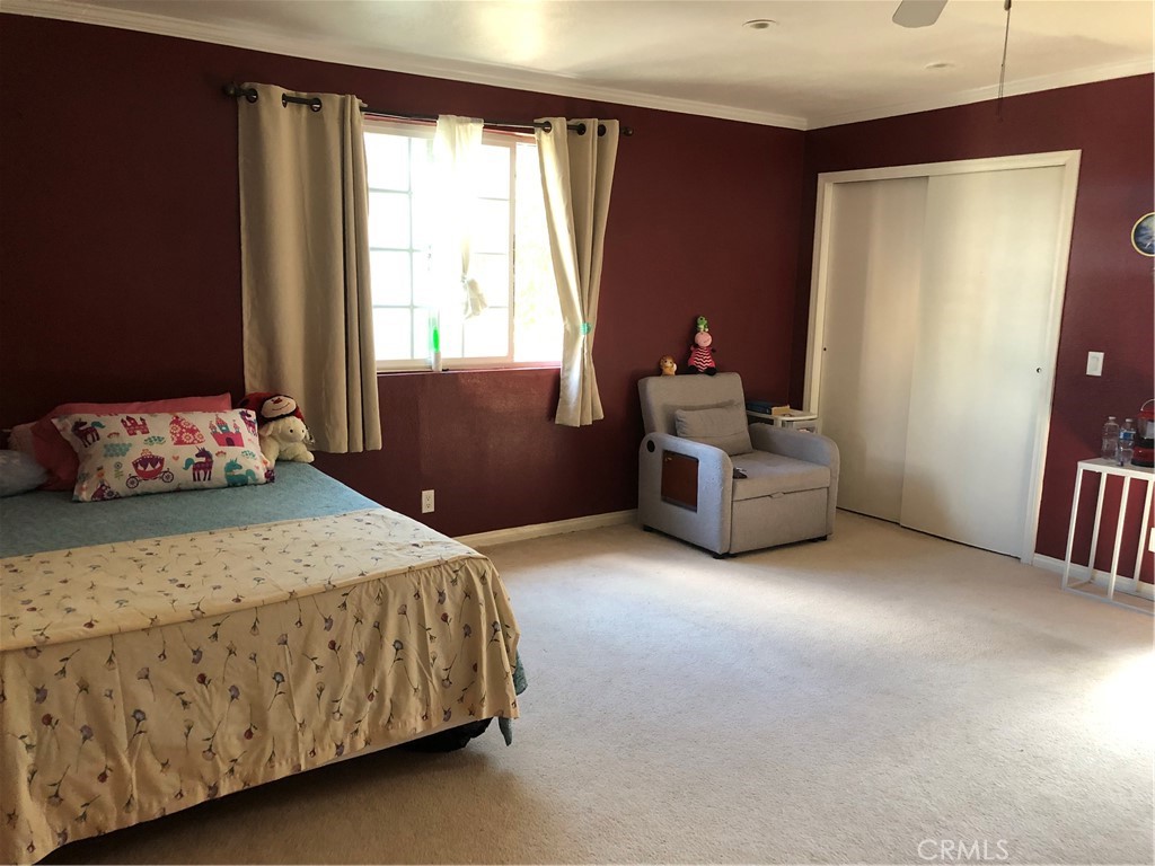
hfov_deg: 63.4
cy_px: 433
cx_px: 578
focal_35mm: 28
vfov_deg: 49.7
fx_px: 934
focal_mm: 4
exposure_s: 1/15
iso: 64
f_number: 1.8
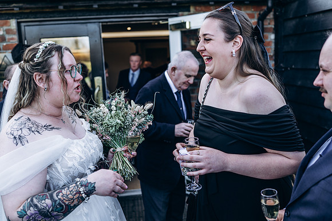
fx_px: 323
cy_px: 110
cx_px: 166
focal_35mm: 35
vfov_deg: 37.9
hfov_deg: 54.4
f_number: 2.8
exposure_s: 1/250
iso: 100
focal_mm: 35
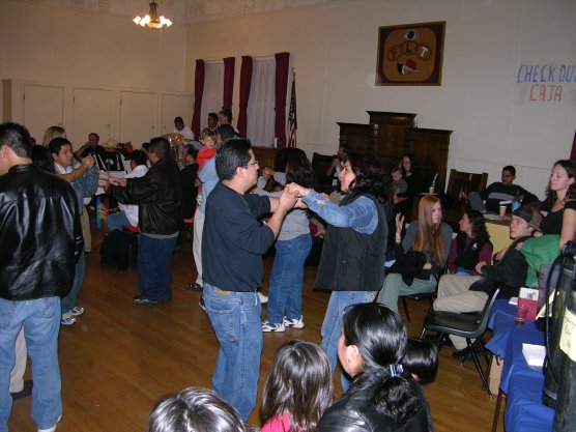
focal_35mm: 35
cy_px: 216
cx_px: 288
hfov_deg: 52.6
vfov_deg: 40.7
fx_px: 582
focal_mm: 8.9
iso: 200
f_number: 2.8
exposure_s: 1/60.1
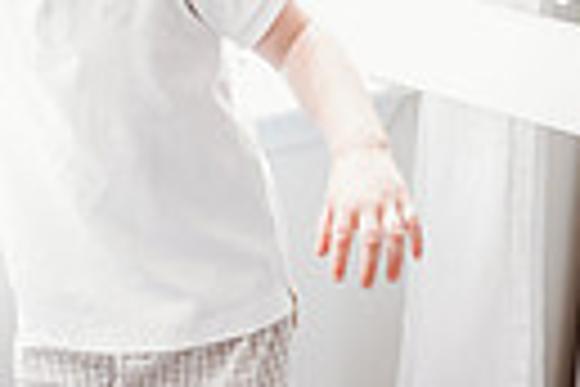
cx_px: 81
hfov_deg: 18.7
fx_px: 1740
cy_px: -209
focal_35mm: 108
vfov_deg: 12.0
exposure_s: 1/200
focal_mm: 24
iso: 1250
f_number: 2.8
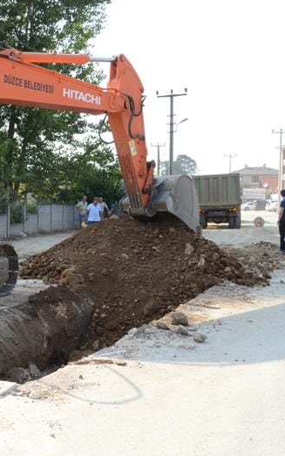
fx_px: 522
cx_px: -57
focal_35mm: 42
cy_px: 229
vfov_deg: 47.2
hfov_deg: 27.0
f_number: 16
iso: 1000
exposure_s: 1/250
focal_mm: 18
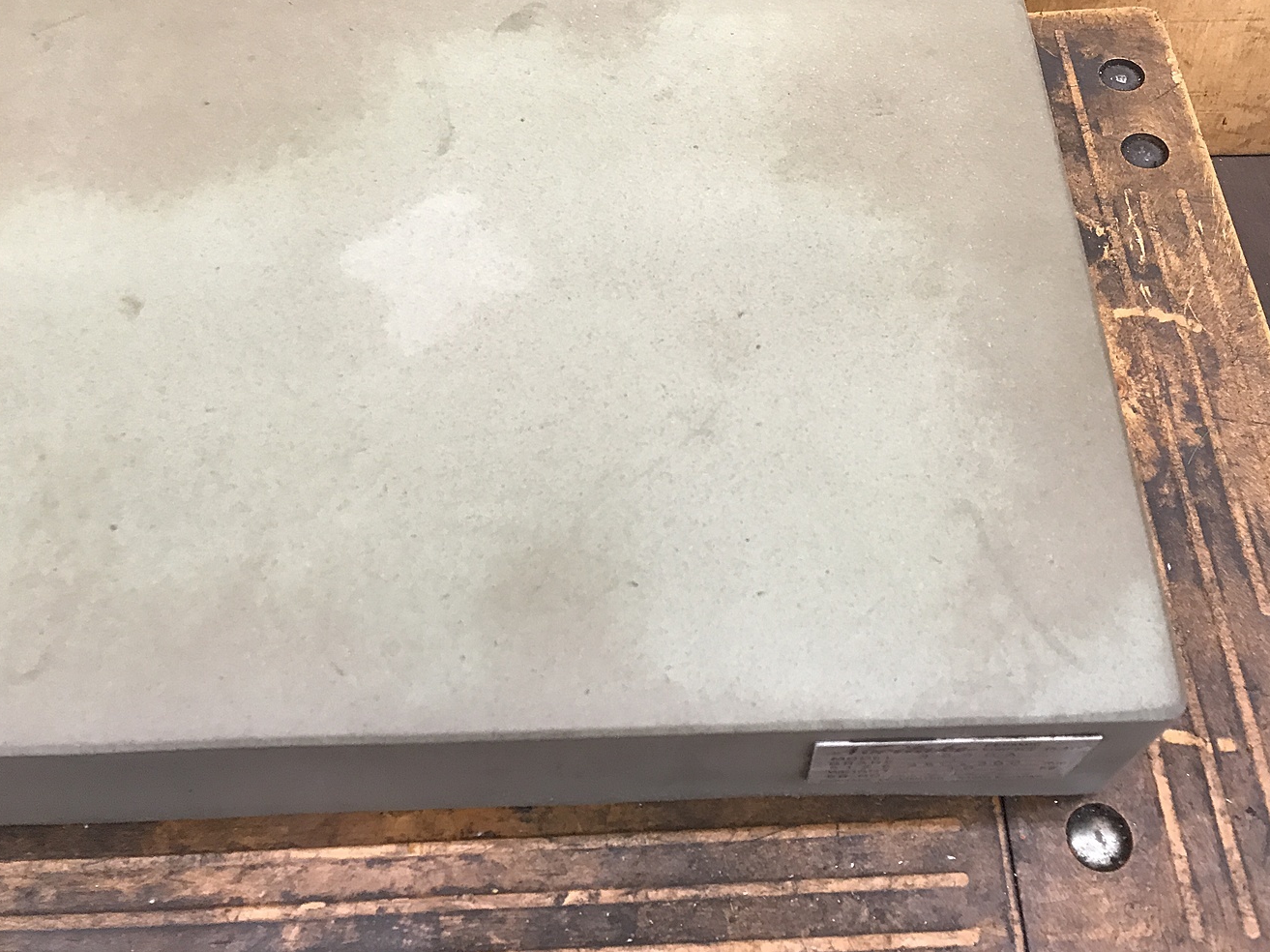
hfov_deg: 56.7
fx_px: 1174
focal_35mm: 32
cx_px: 697
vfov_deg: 44.0
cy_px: 411
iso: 40
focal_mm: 3.99
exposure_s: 1/17
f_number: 1.8
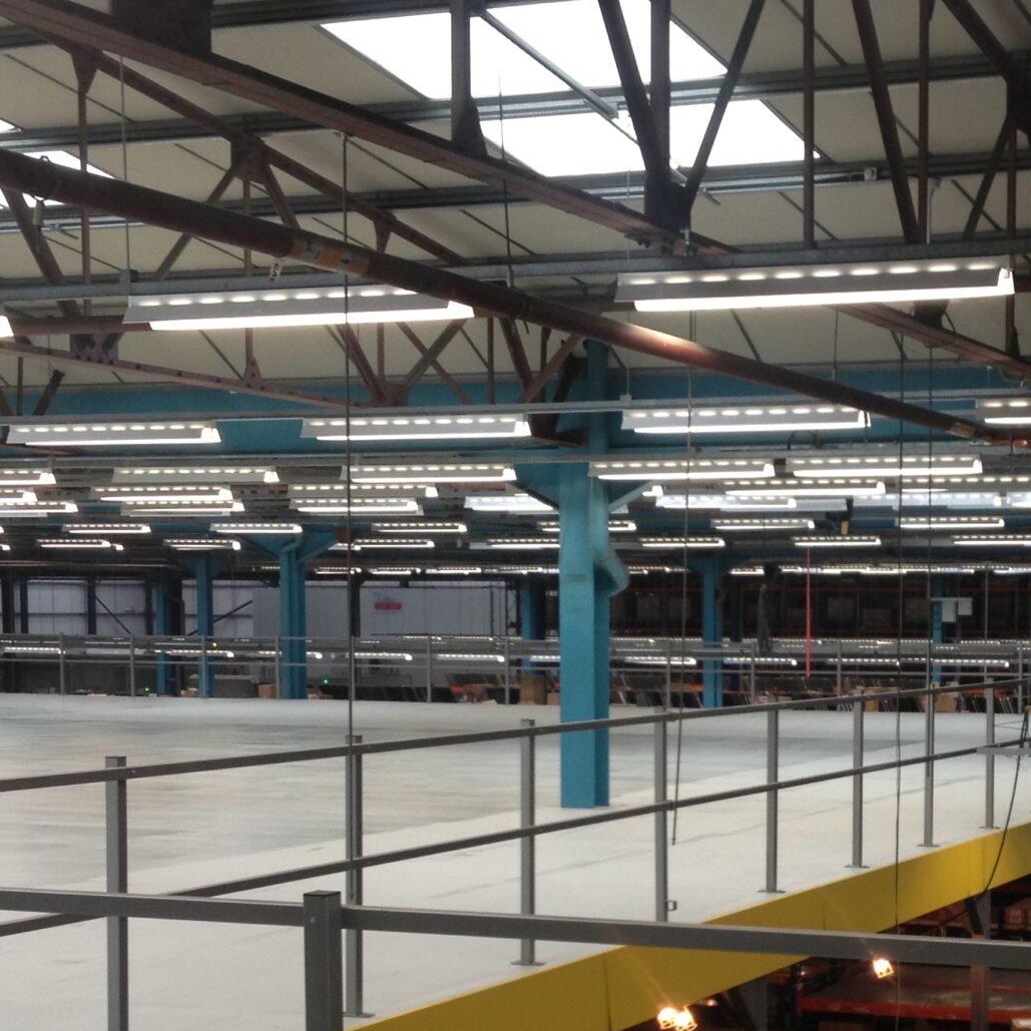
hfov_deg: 22.2
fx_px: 2595
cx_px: 817
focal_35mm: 77
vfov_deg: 22.2
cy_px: 808
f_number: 2.4
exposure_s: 1/20
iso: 50
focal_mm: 4.28
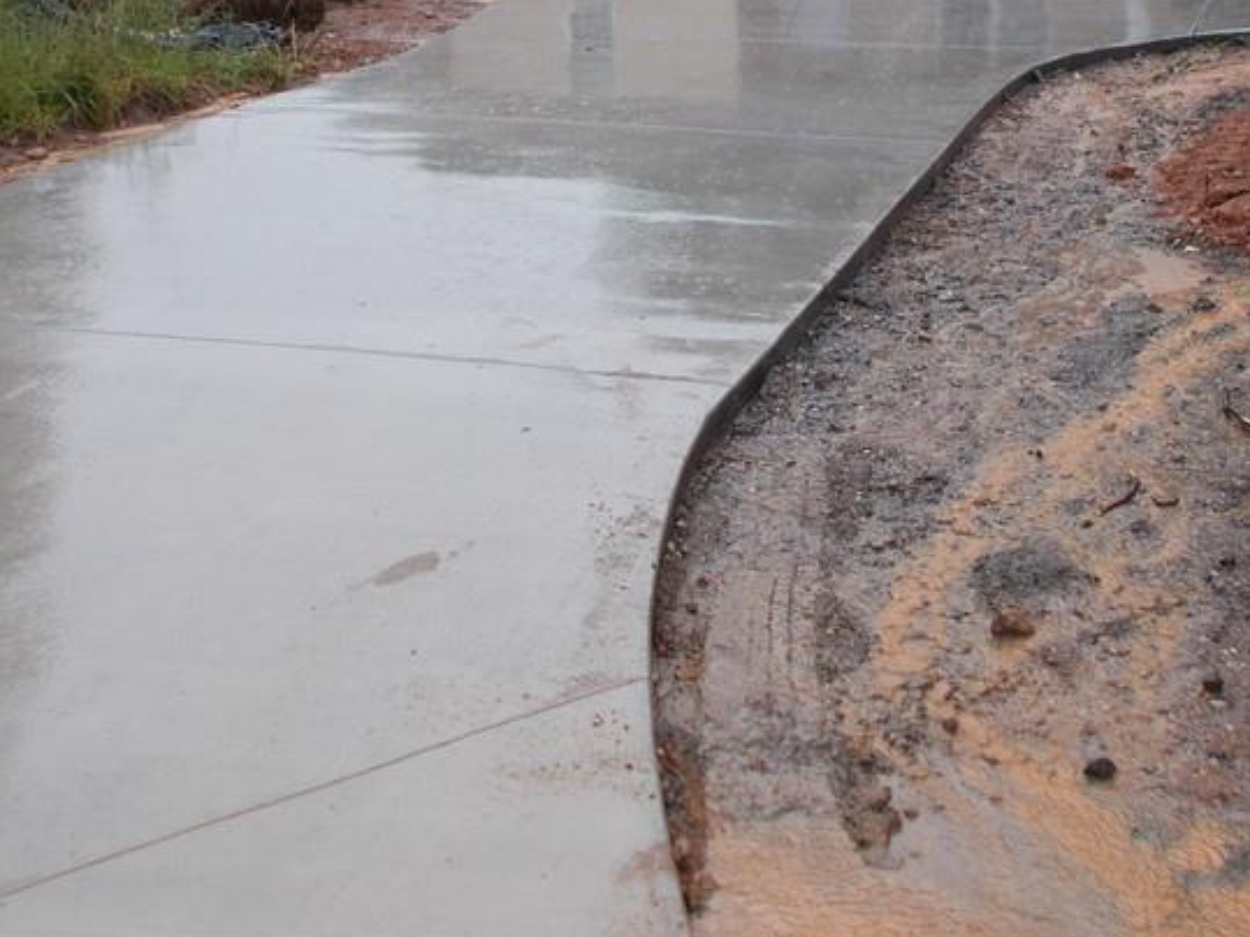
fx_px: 2058
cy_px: 53
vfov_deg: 24.7
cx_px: 779
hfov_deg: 33.6
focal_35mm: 57
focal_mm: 5.3
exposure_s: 1/160
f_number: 3.4
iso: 80
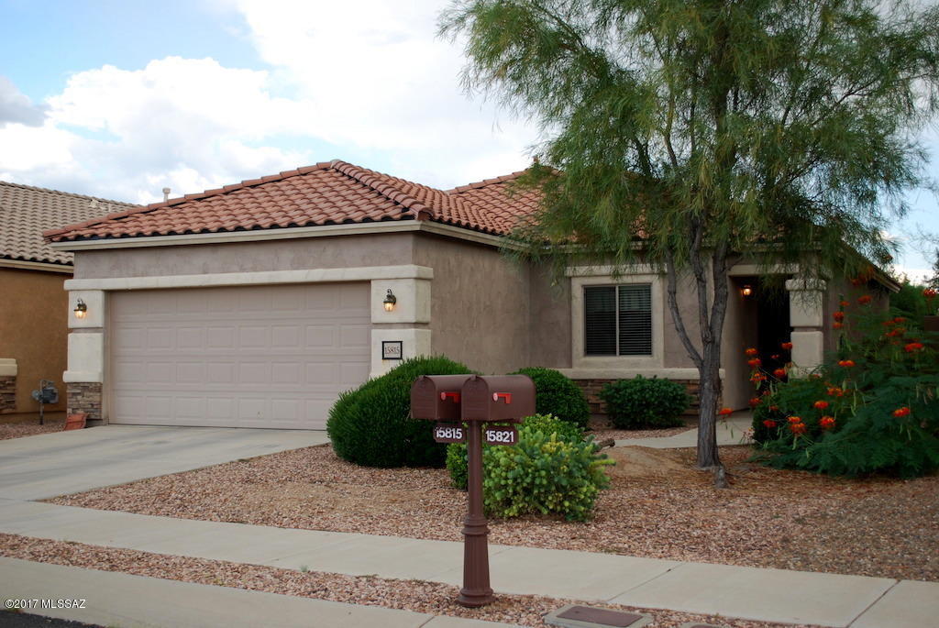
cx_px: 470
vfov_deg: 30.9
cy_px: 314
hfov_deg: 44.9
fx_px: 1136
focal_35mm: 44
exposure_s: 1/125
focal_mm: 29
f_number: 4.8
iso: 100
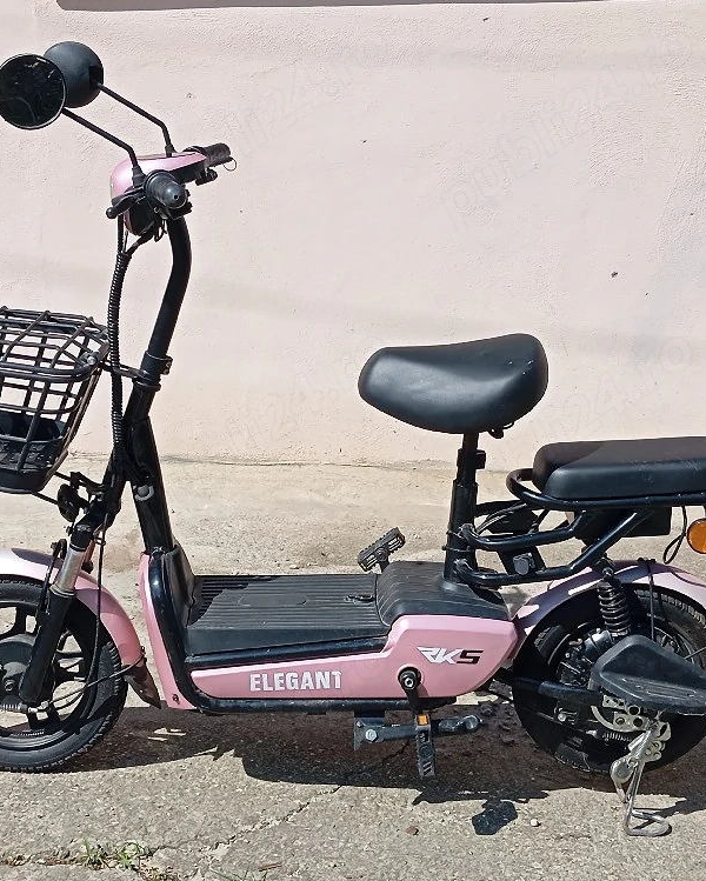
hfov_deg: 25.4
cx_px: 339
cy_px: 442
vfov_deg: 31.4
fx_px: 1566
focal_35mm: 60
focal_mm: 4.22
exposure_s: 1/909
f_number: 1.8
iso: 112
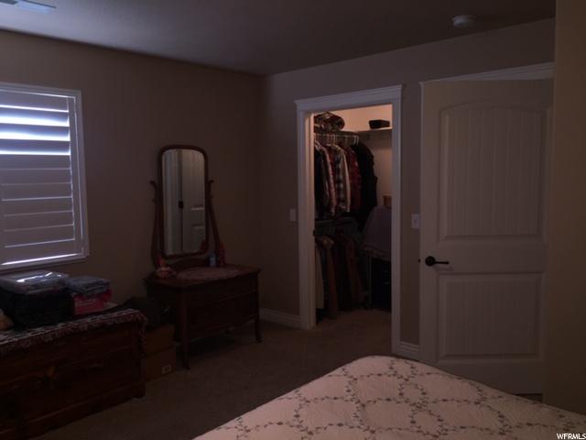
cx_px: 293
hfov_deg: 61.7
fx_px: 491
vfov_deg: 48.2
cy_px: 220
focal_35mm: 29
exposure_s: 1/24
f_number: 2.2
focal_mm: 4.15
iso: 32
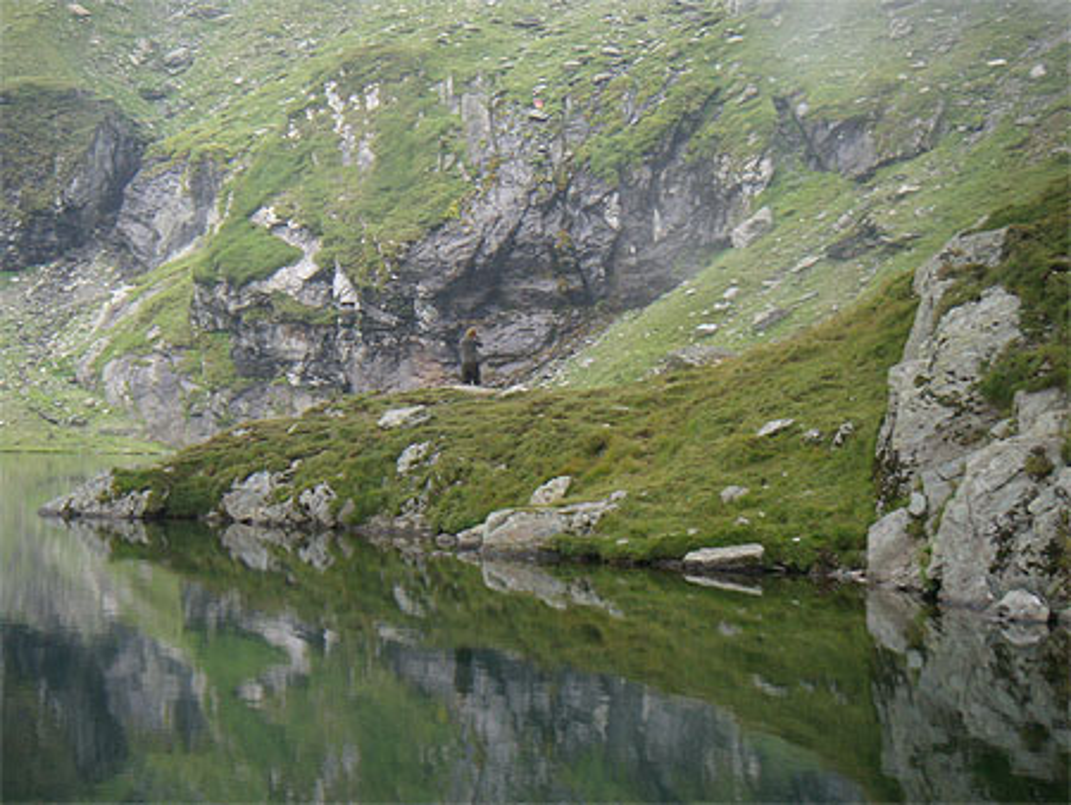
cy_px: 402
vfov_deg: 24.4
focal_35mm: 60
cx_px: 536
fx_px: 1857
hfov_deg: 32.2
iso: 64
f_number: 3.8
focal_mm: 10
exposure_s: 1/30.3
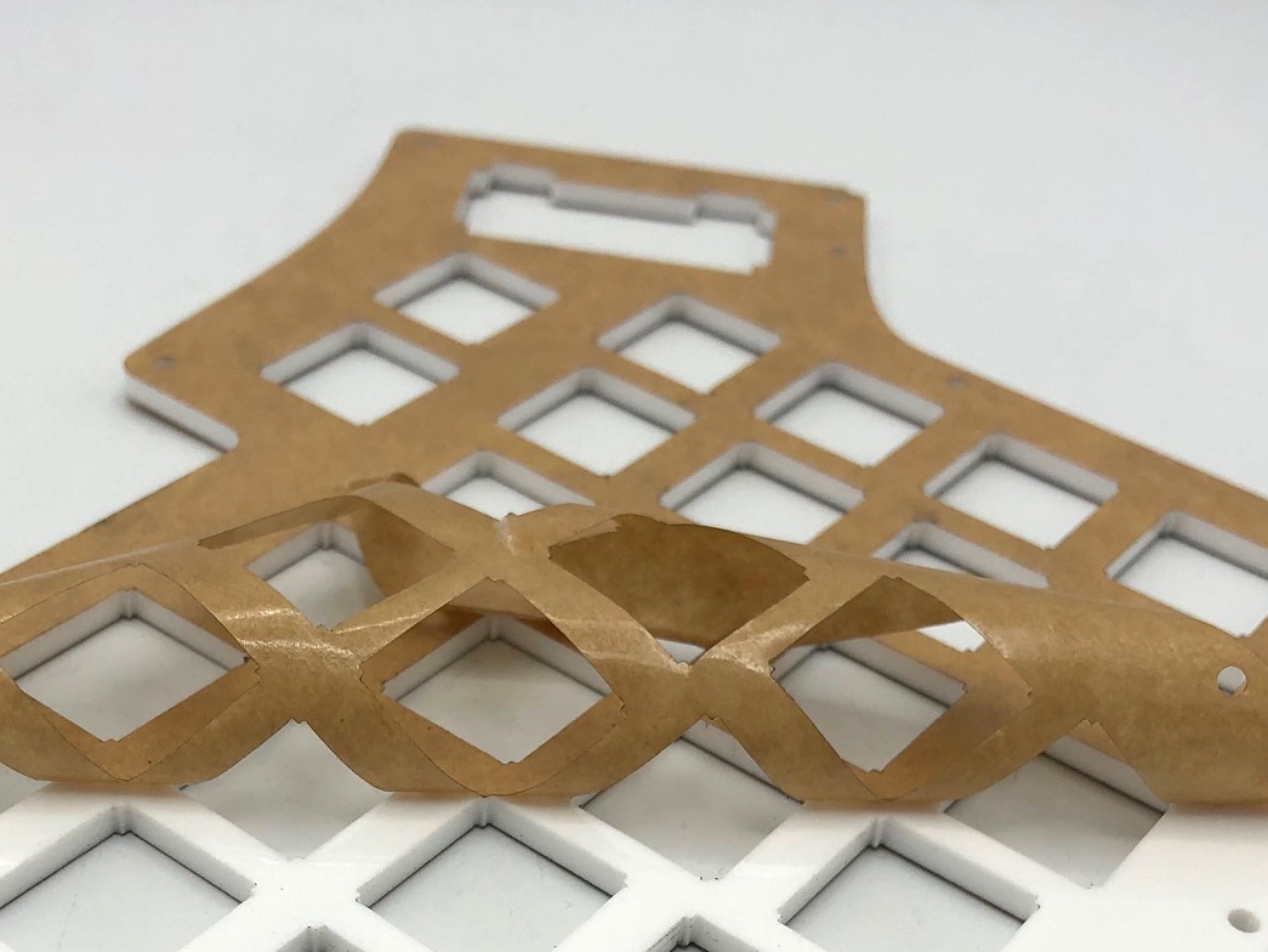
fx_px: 1978
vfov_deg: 25.9
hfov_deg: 35.4
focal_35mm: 54
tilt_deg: -42.2
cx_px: 519
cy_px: 907
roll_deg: -5.2
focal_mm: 4
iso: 20
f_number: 1.8
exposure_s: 1/666
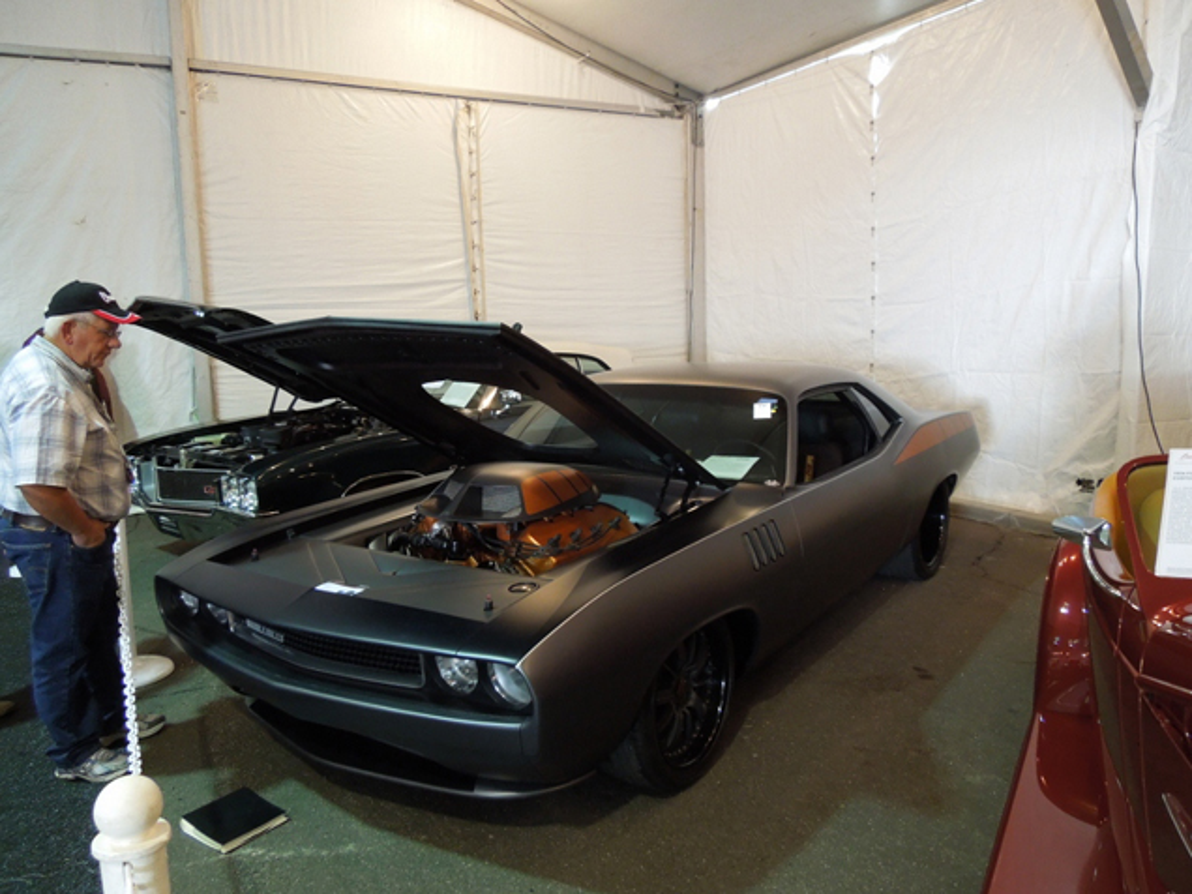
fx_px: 861
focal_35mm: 25
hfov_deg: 69.4
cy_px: 447
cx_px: 596
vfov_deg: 54.9
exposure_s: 1/20
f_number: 3.3
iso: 400
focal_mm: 4.5
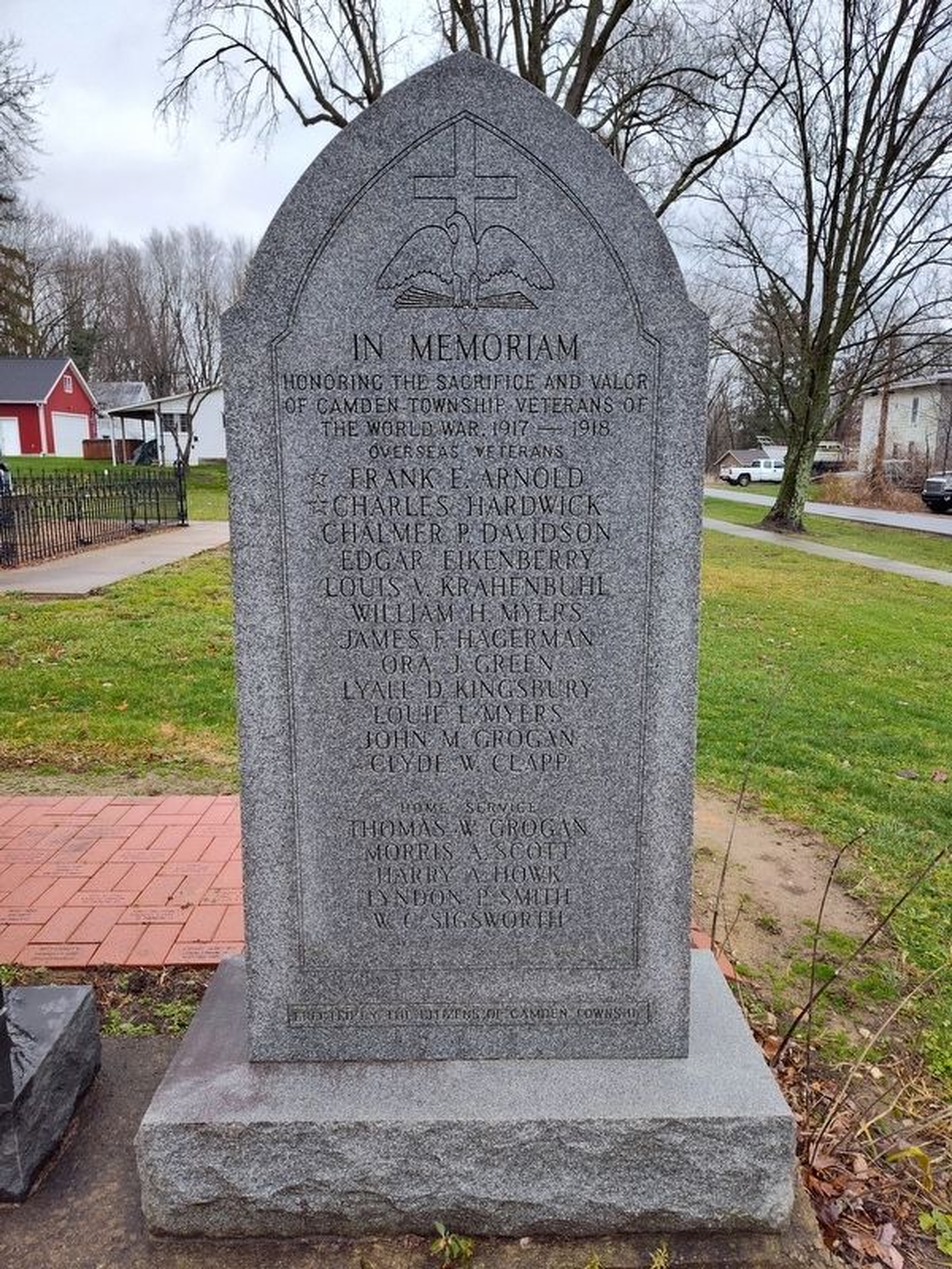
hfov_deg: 58.9
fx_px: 843
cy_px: 634
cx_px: 476
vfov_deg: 73.9
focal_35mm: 23
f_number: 1.8
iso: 149
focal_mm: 5.56
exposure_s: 1/200
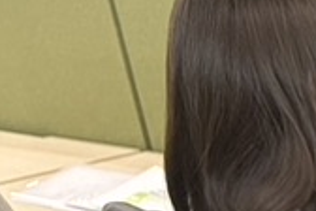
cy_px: 435
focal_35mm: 165
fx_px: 1448
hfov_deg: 10.3
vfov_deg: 7.9
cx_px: 824
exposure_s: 1/100
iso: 125
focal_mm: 5.96
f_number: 1.6
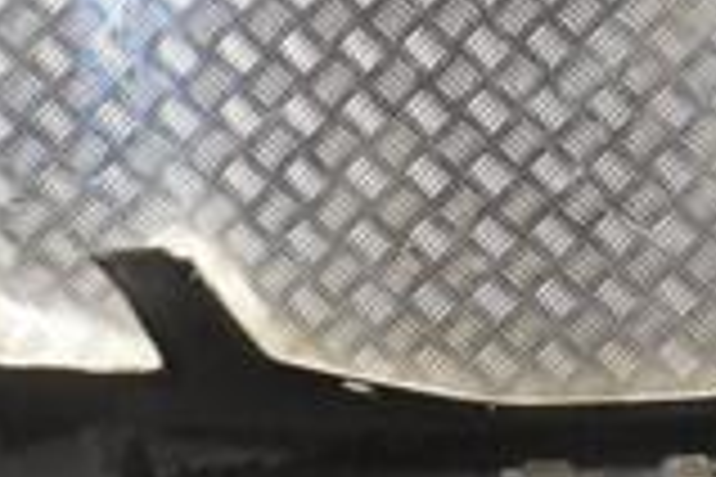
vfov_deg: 12.1
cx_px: 585
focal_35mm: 113
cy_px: 302
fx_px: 2247
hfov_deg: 17.9
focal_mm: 20
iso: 3200
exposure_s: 1/250
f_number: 8
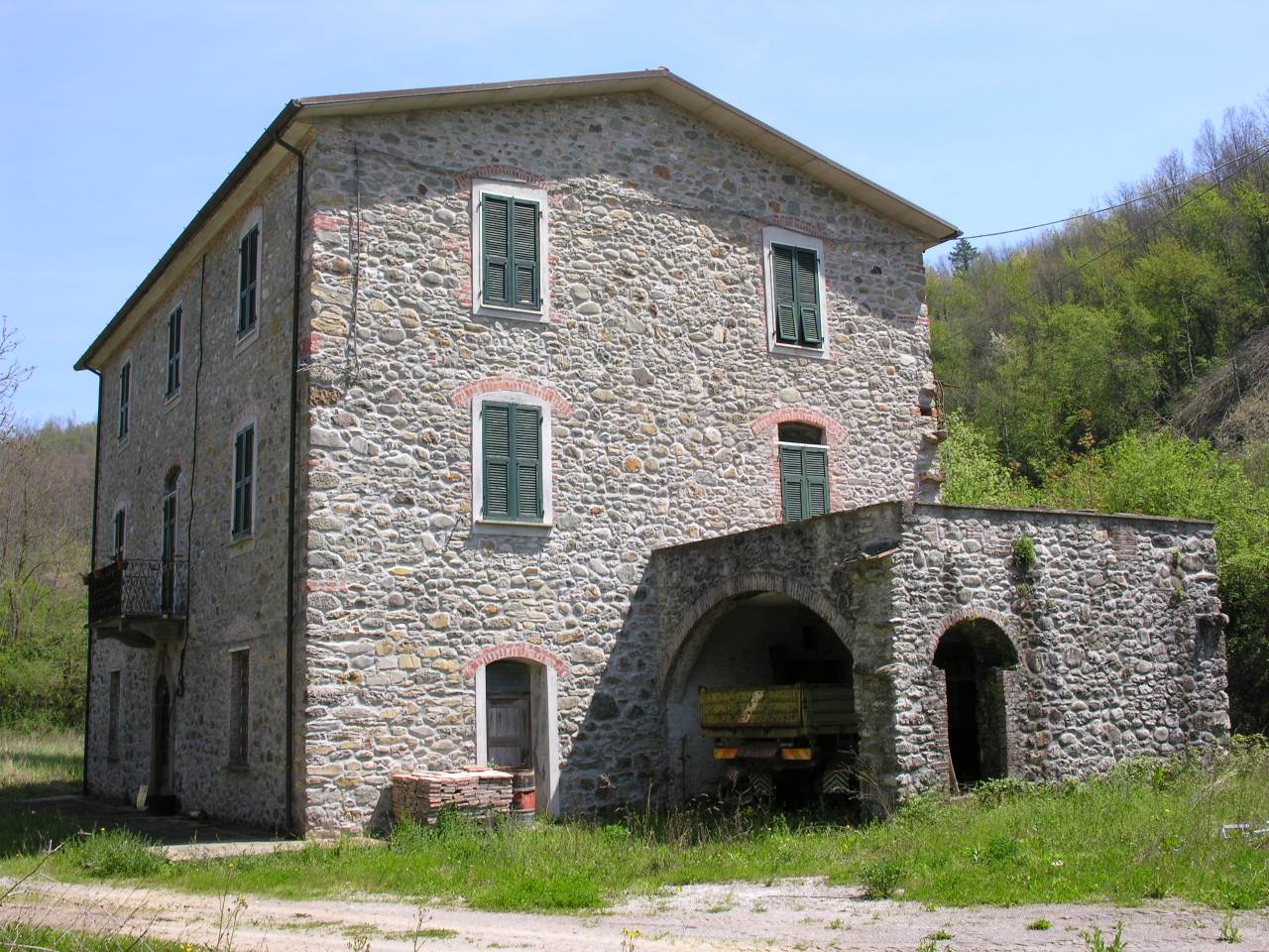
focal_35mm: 40
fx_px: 1466
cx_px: 634
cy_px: 476
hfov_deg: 46.8
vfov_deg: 36.0
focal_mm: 10.2
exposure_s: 1/148
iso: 50
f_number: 5.8
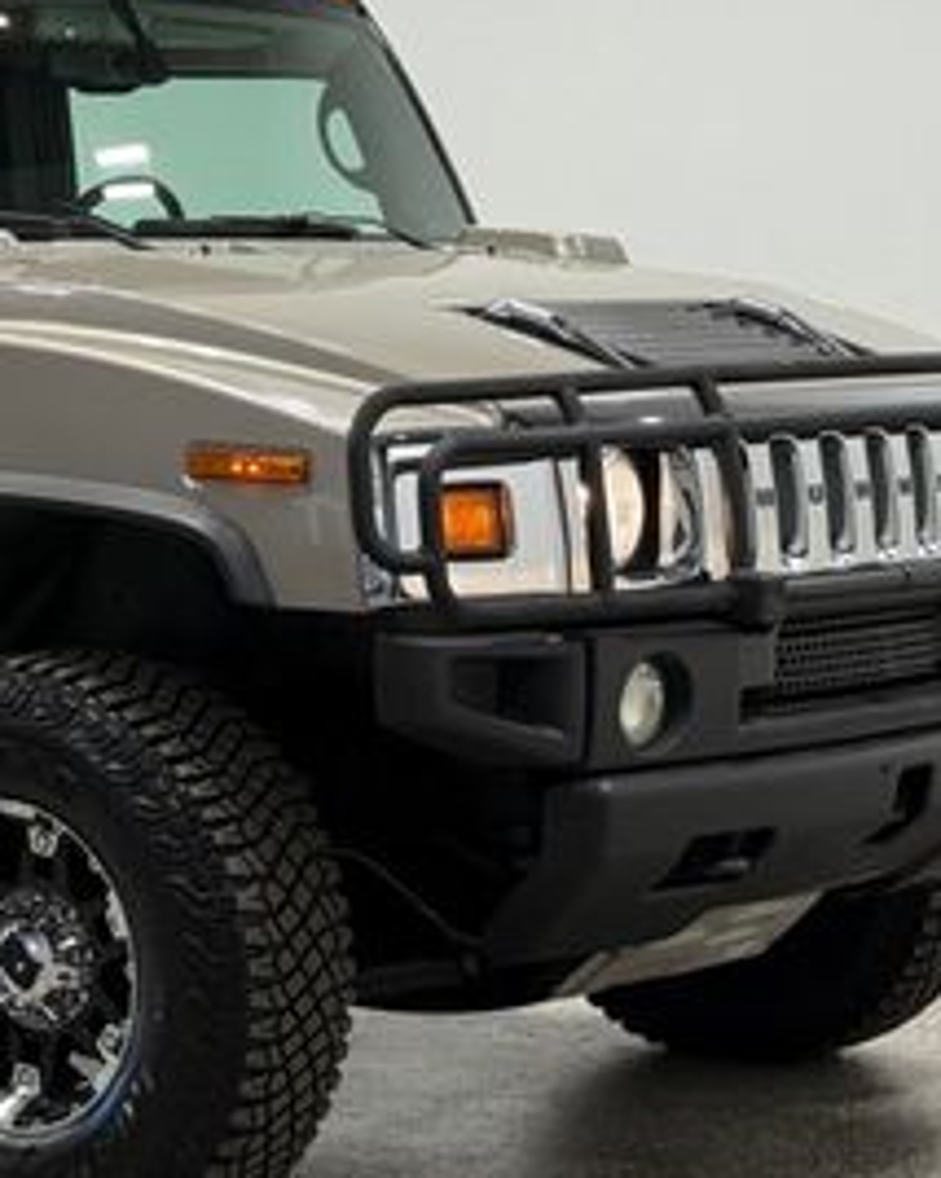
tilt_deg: -3.7
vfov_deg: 17.2
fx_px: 3903
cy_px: 510
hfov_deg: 13.5
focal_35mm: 112
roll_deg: +0.5
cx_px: -70
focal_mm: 6.76
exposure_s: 1/185
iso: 64
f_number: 1.78
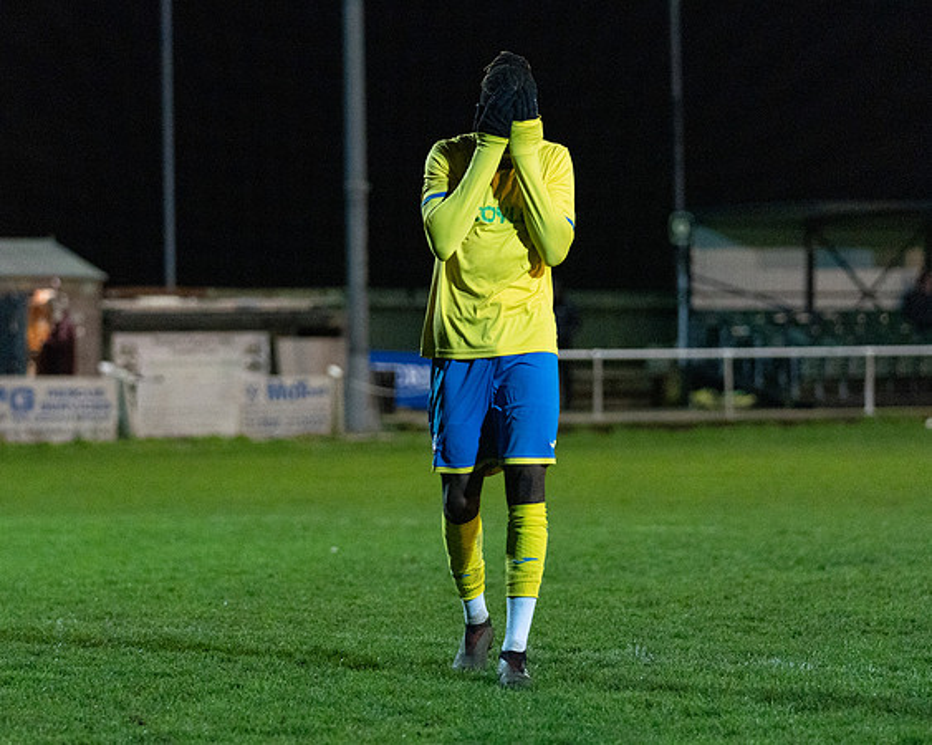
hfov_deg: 10.5
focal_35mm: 184
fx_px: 5060
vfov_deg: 8.4
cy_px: 377
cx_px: 382
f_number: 2.8
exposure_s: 1/500
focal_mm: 121
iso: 5000
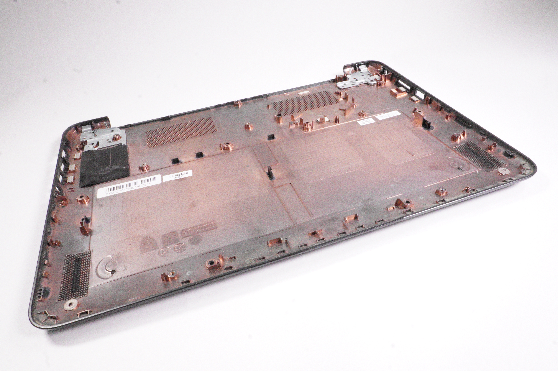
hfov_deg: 70.5
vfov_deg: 50.3
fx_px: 395
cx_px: 279
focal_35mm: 26
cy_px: 186
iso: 12800
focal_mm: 17
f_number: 22
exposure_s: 1/200
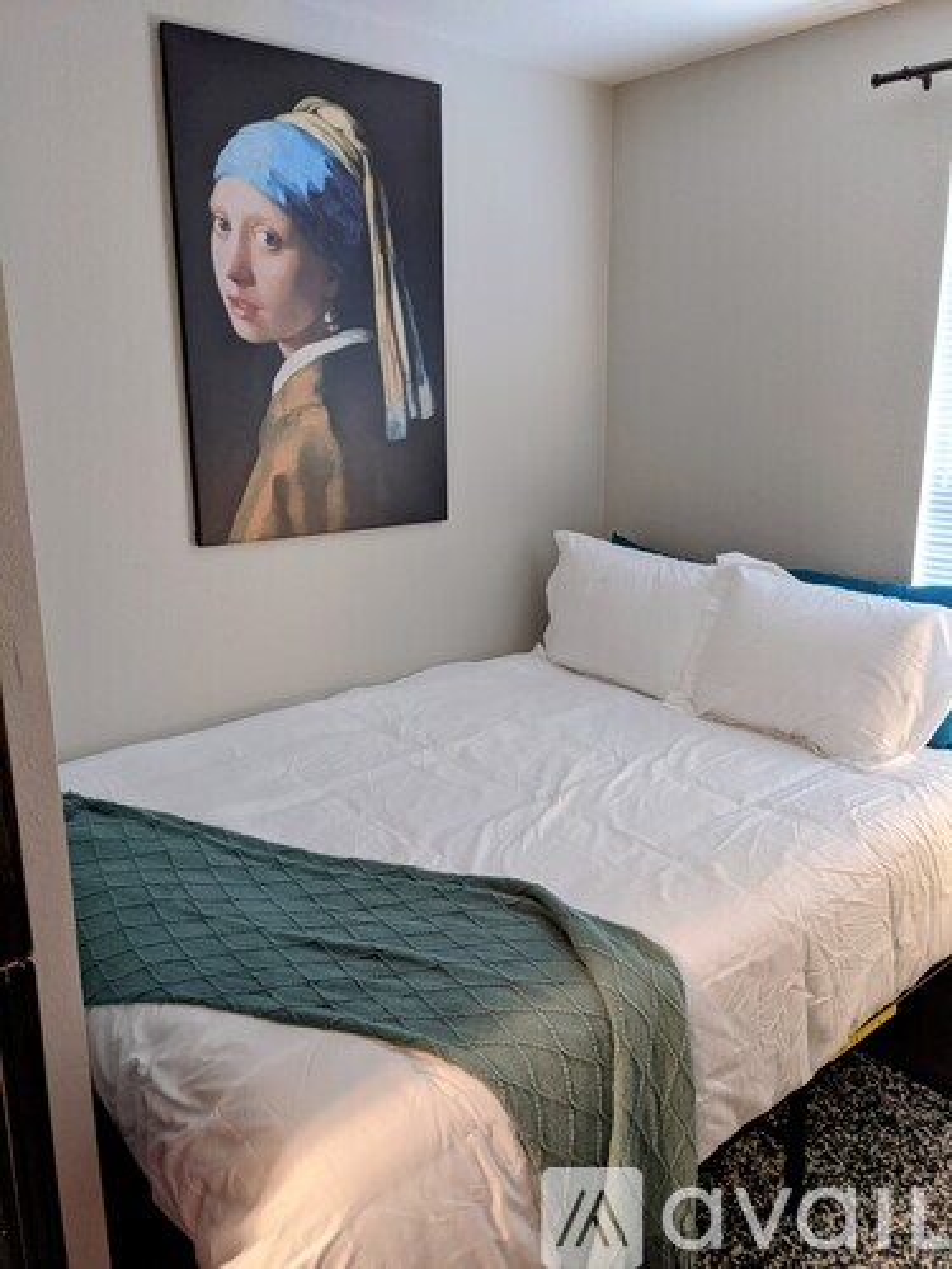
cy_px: 634
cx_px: 476
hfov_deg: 51.4
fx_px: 990
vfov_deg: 65.3
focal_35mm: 27
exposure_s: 1/24
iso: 323
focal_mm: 4.38
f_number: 1.73
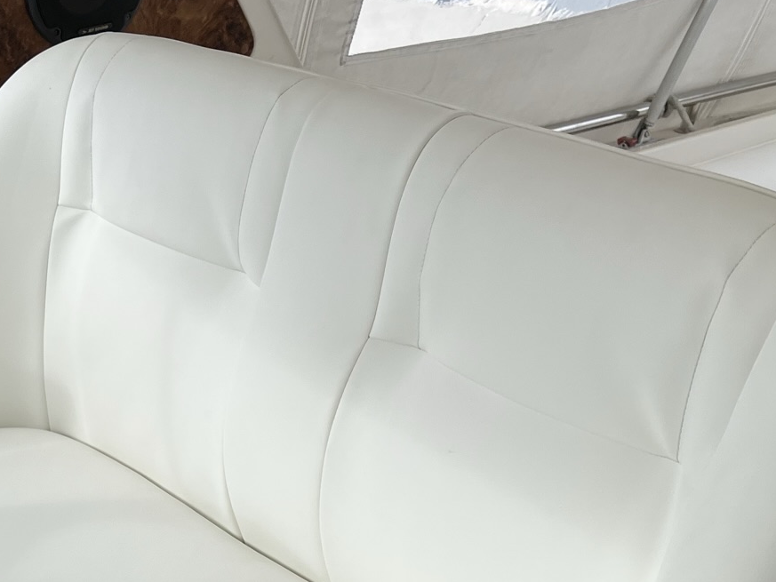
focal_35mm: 61
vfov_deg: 22.9
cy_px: 607
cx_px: 161
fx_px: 1368
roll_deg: +5.9
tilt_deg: -30.9
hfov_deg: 30.9
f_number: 1.5
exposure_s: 1/2353
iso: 50
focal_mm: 5.7
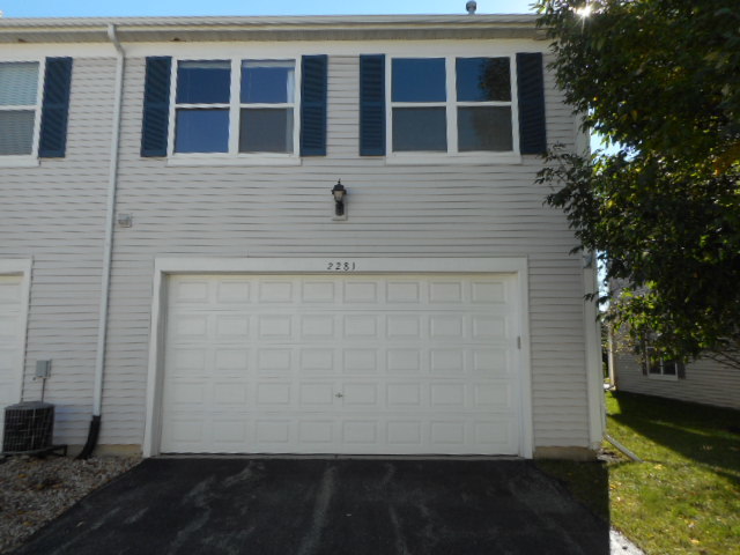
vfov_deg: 54.9
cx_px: 370
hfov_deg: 69.4
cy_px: 278
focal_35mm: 25
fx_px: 534
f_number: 3.7
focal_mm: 4.5
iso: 80
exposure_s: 1/400
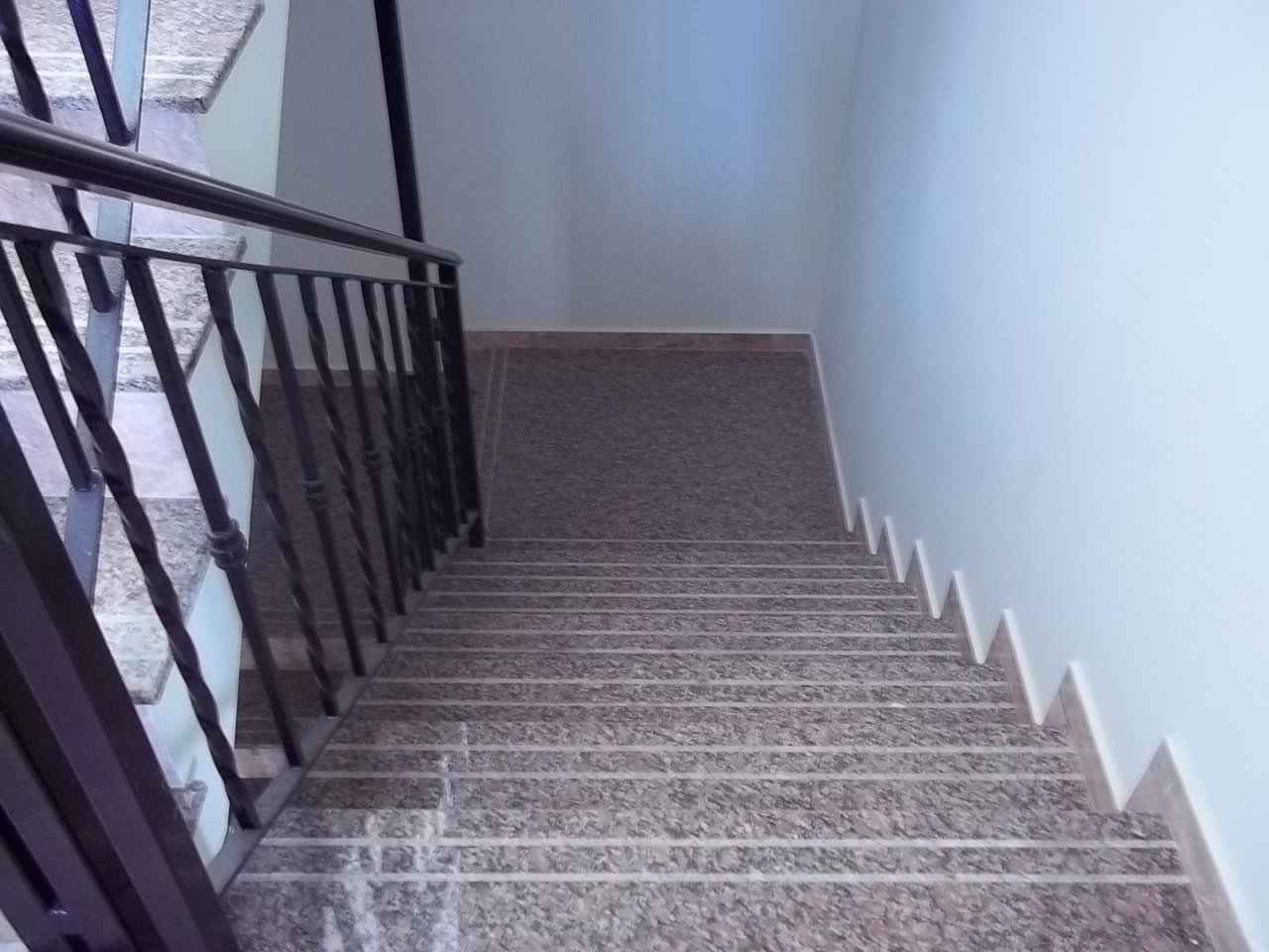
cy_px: 476
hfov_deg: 56.8
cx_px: 634
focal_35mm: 32
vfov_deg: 44.2
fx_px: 1173
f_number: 2.9
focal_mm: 5.7
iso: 162
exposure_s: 1/8
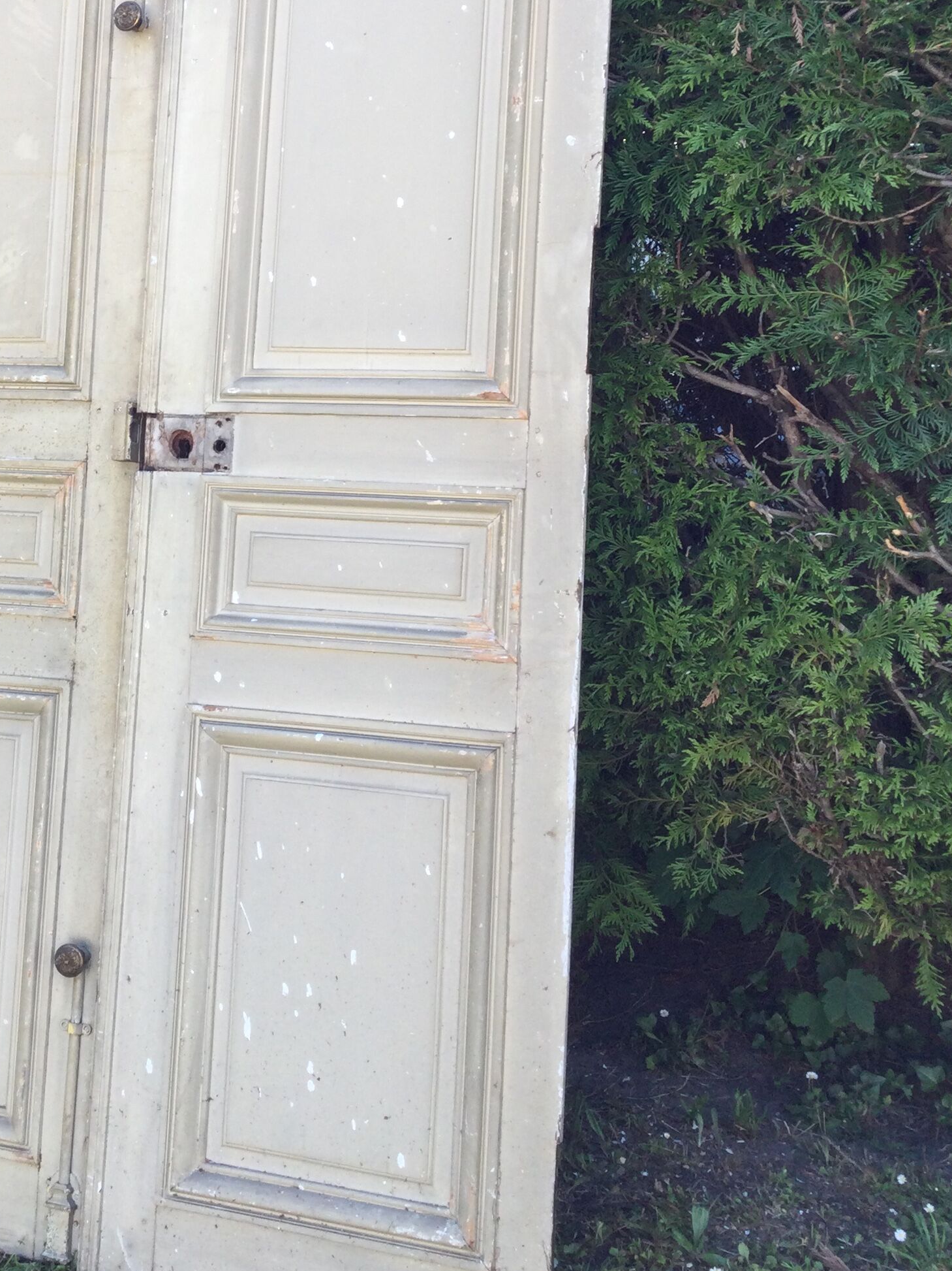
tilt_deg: -6.8
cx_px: 225
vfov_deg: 36.3
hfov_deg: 27.6
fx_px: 1907
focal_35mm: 52
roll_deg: +0.1
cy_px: 382
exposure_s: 1/100
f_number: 2.4
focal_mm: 3.3
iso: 25
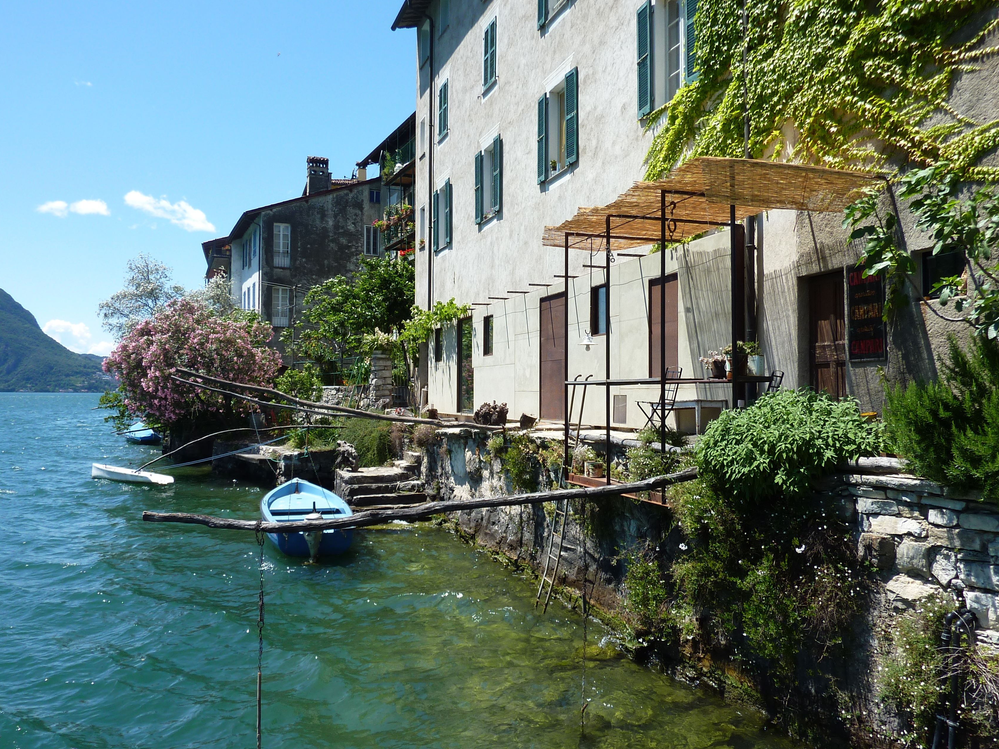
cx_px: 500
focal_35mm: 27
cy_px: 381
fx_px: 779
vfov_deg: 51.3
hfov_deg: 65.3
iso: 80
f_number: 4
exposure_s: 1/400
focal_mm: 4.1
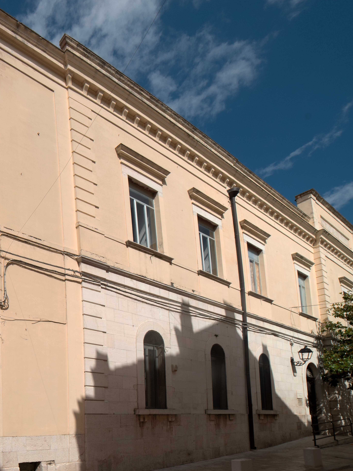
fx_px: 286
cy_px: 238
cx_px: -11
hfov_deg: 49.7
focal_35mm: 21
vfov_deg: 79.0
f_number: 10
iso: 200
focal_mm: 14
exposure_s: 1/400
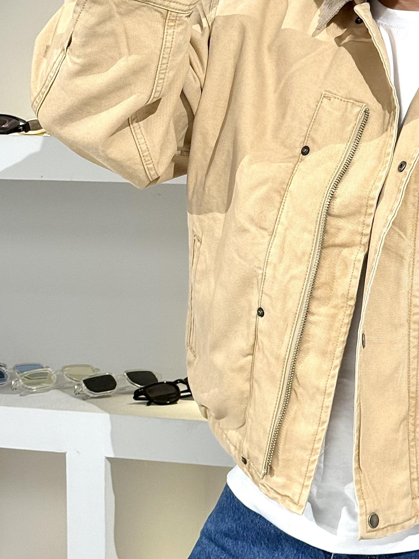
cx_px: 391
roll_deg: -0.9
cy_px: 229
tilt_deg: -3.5
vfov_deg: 20.8
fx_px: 1517
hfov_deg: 15.5
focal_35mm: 94
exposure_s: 1/100
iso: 80
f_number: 1.78
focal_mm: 6.76
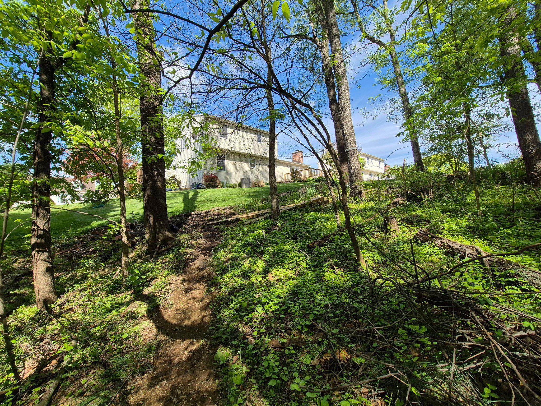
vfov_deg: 89.9
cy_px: 203
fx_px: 203
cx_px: 270
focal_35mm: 13
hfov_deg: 106.2
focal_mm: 1.74
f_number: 2.2
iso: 50
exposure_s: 1/890
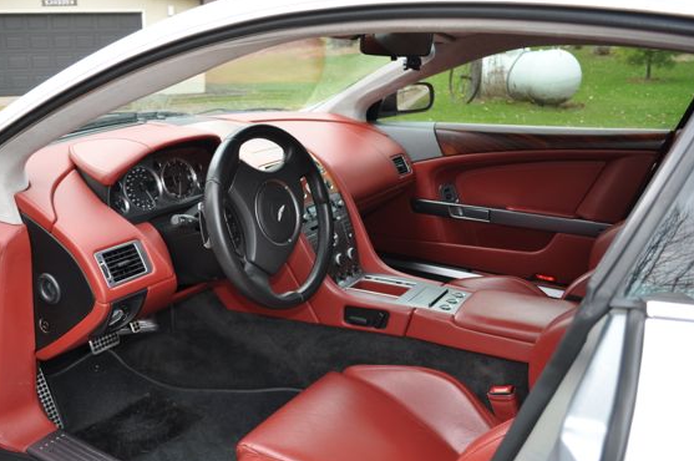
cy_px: 259
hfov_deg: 60.2
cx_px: 307
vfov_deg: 42.2
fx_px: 597
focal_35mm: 31
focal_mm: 18
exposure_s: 1/200
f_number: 4
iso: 200
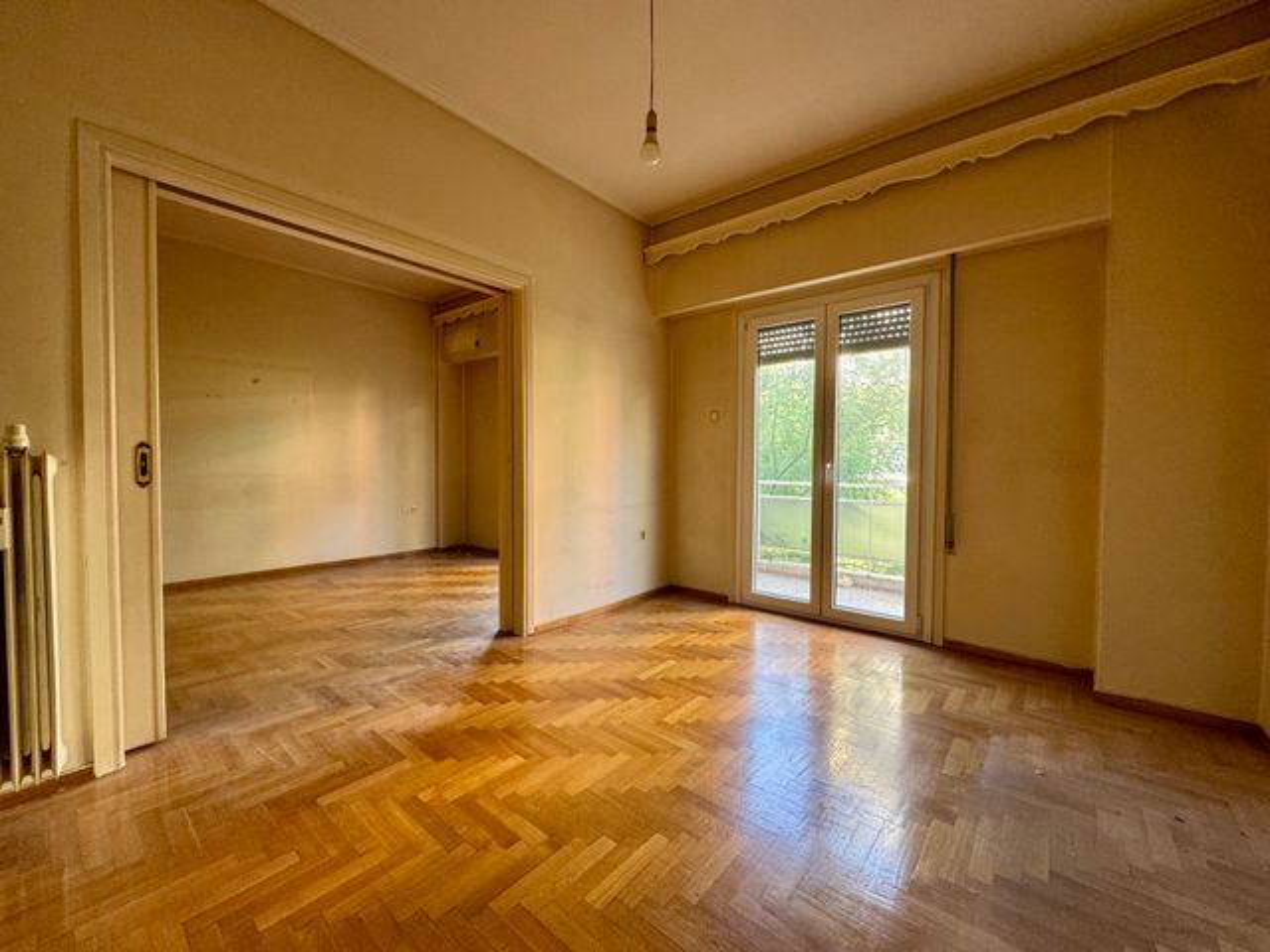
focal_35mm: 14
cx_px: 635
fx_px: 514
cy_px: 476
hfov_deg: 102.1
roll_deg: -0.1
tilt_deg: -1.3
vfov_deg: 85.7
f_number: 2.2
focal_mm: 2.22
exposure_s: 1/99
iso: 160
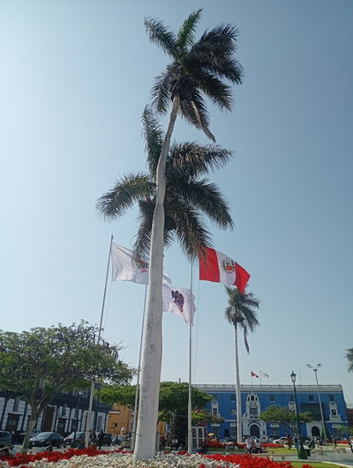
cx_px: 176
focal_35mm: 27
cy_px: 234
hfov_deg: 51.5
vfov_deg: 65.2
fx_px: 366
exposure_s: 1/1003
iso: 50
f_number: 1.8
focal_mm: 3.98
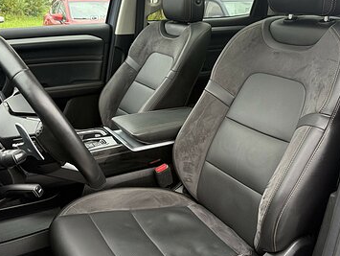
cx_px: 177
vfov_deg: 38.7
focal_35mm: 37
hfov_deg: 50.1
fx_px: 364
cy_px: 142
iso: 200
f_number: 1.78
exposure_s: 1/168
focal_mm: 6.76
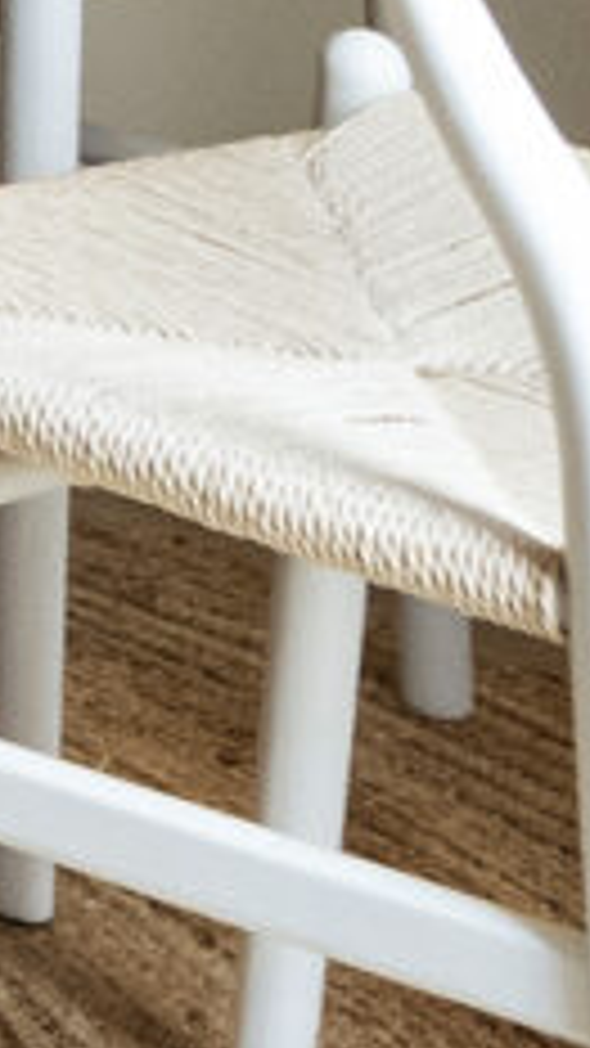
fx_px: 5119
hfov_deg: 4.5
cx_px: -3261
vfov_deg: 10.6
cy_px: -1109
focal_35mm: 184
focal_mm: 16
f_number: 2.8
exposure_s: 1/640
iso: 800
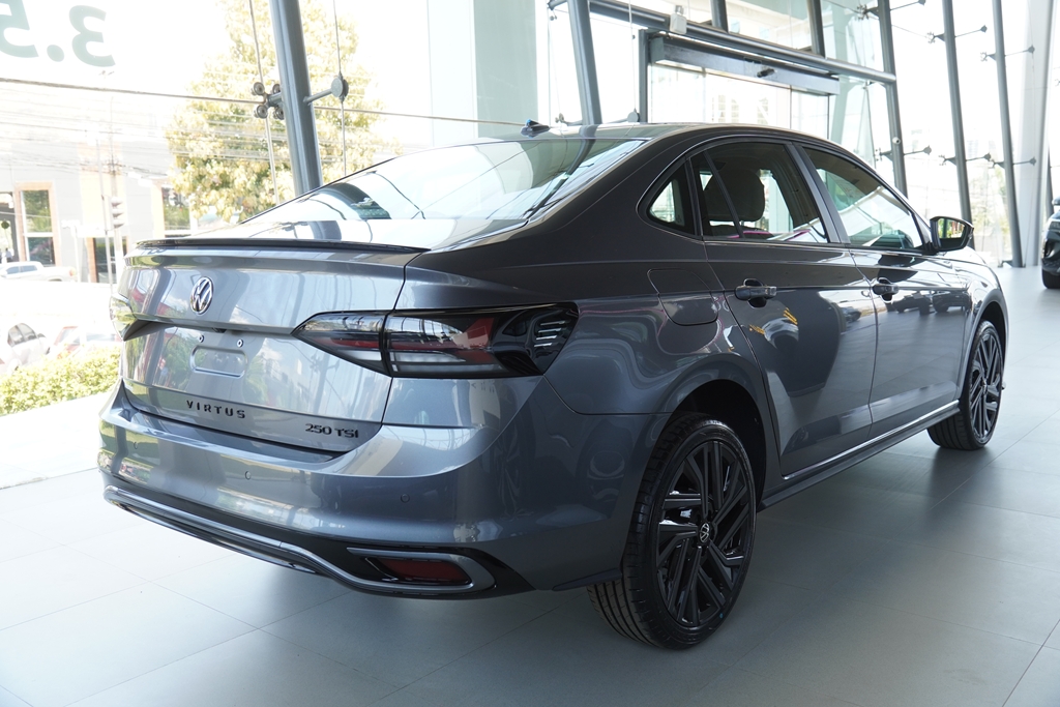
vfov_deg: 40.0
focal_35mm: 33
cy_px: 354
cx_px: 530
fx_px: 972
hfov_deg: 57.2
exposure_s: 1/160
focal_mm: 22
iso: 320
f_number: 4
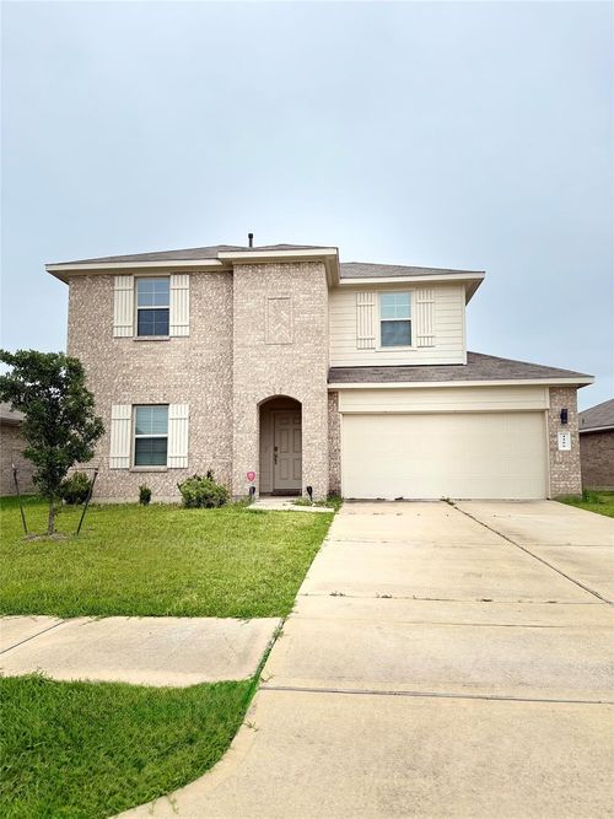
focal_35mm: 24
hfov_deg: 56.8
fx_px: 568
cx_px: 307
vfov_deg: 71.6
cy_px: 410
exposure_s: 1/1361
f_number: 1.78
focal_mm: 6.76
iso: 80
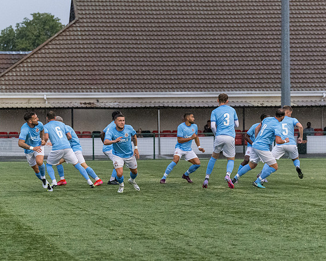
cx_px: 155
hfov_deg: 10.3
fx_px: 1815
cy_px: 129
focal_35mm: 188
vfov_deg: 8.2
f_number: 4.5
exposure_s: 1/2000
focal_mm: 104
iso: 4000
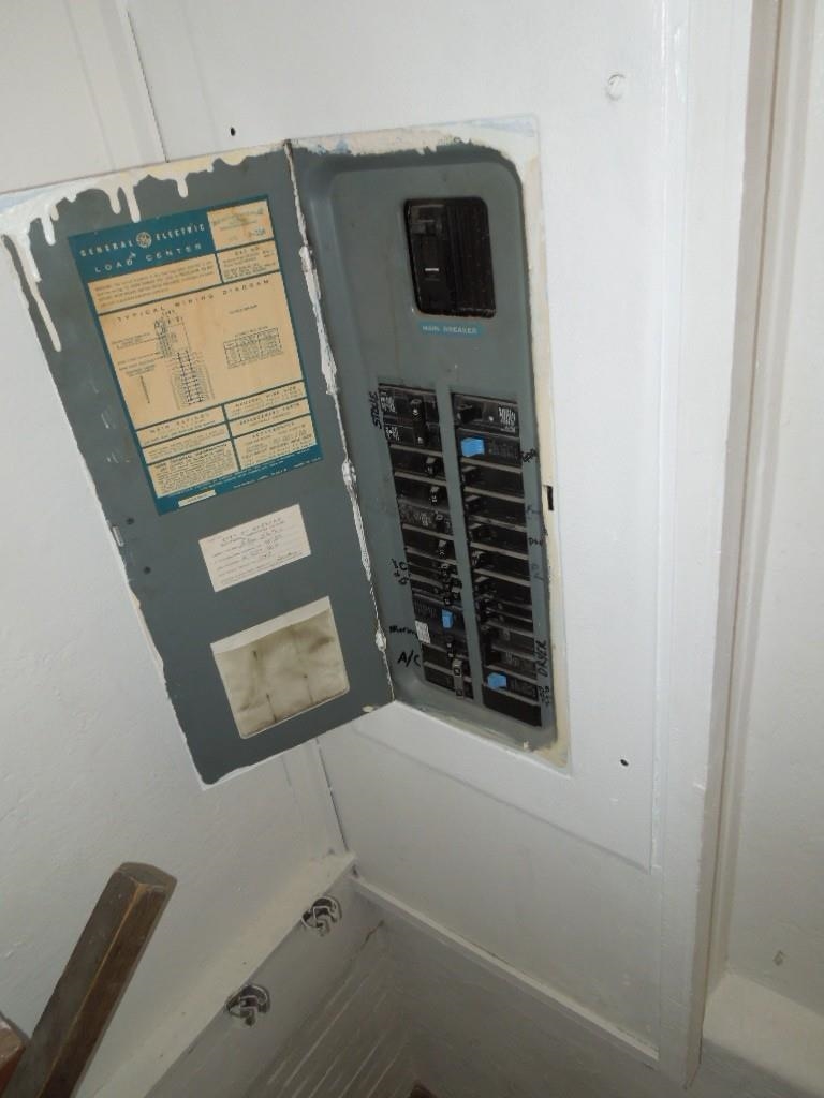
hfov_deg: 54.9
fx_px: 793
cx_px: 412
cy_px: 549
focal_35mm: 25
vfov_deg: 69.4
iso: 200
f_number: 3.3
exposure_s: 1/30
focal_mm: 4.5
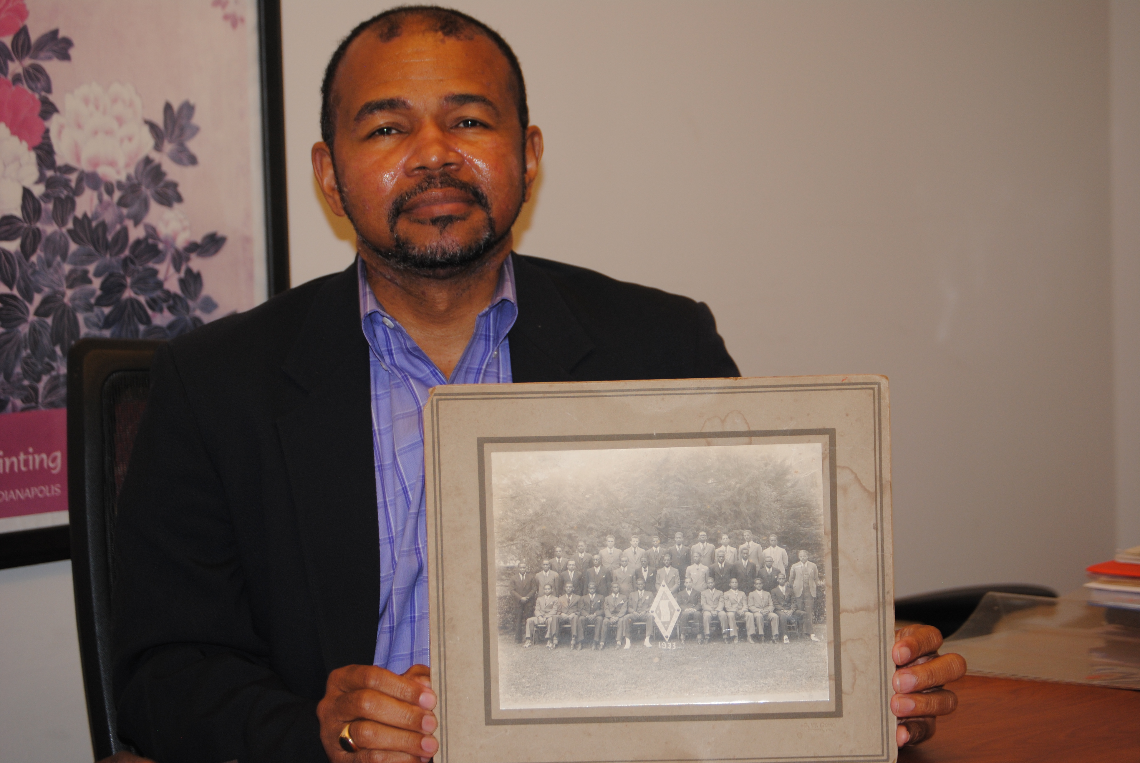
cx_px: 570
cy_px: 382
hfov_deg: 24.6
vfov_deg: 16.6
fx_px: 2616
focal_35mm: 82
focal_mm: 55
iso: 200
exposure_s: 1/60
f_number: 4
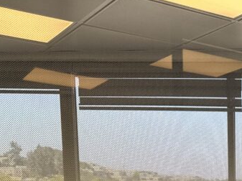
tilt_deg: -8.3
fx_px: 510
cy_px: 273
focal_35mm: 73
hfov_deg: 23.8
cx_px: 307
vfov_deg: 17.9
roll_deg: -0.9
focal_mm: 6.86
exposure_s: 1/745
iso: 80
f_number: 1.78
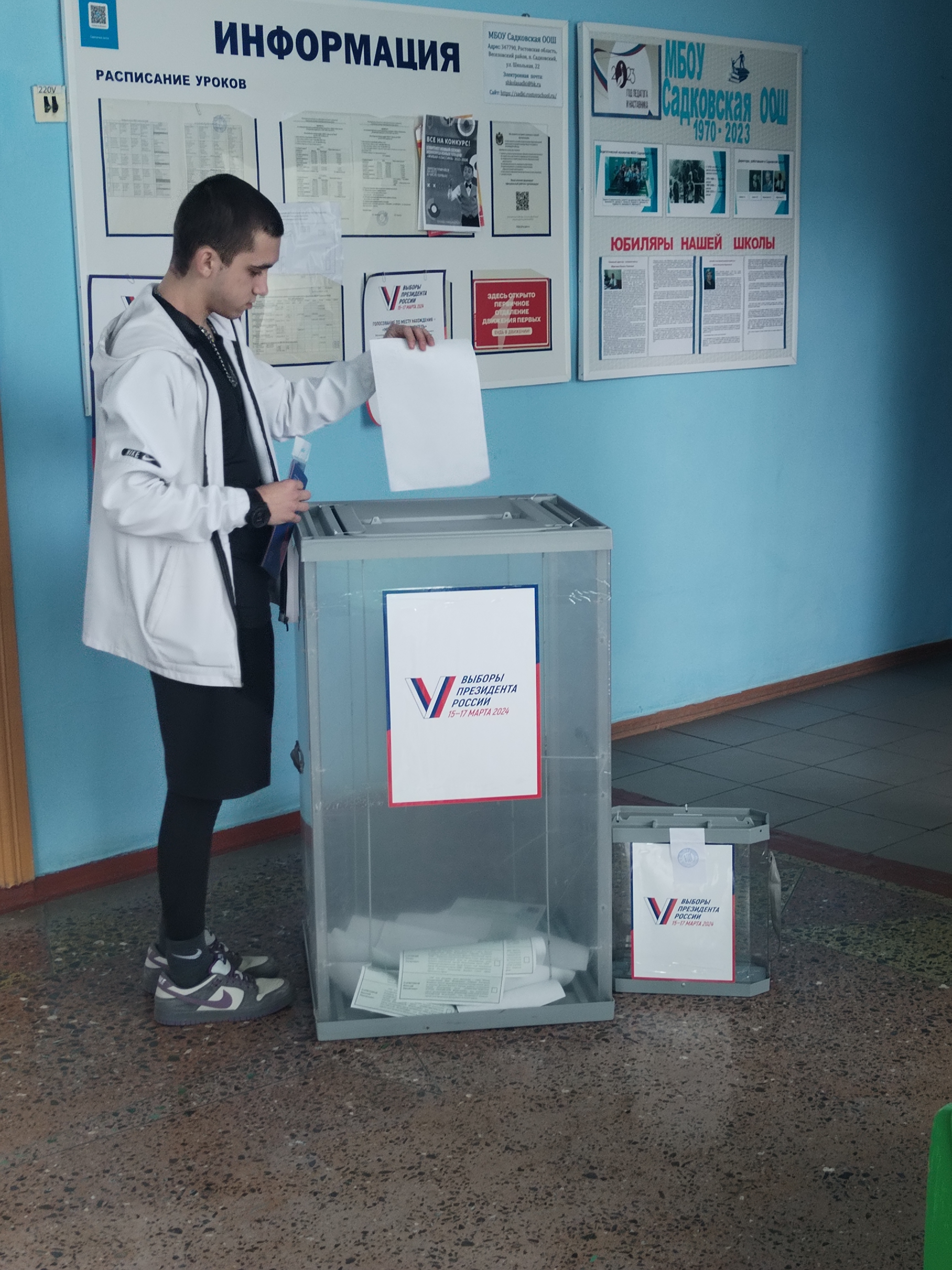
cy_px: 635
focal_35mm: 51
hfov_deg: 28.6
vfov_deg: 37.5
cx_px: 476
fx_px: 1870
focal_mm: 4.75
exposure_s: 1/50
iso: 273
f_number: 1.8
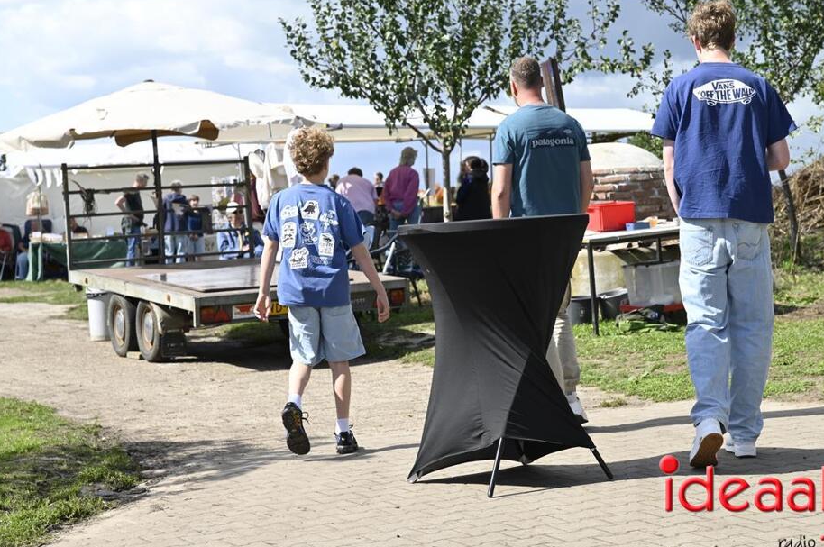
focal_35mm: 76
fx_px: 1737
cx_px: 428
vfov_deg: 17.9
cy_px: 259
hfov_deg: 26.7
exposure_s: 1/800
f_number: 7.1
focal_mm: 70
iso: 400
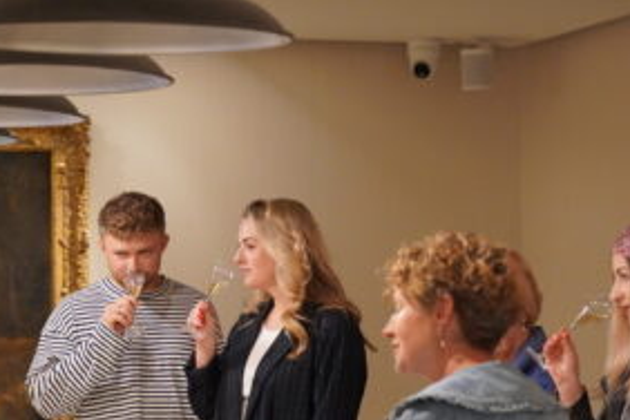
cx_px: 326
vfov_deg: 9.3
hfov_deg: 13.9
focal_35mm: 148
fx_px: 2590
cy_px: 294
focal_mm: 70
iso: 5000
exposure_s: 1/160
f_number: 4
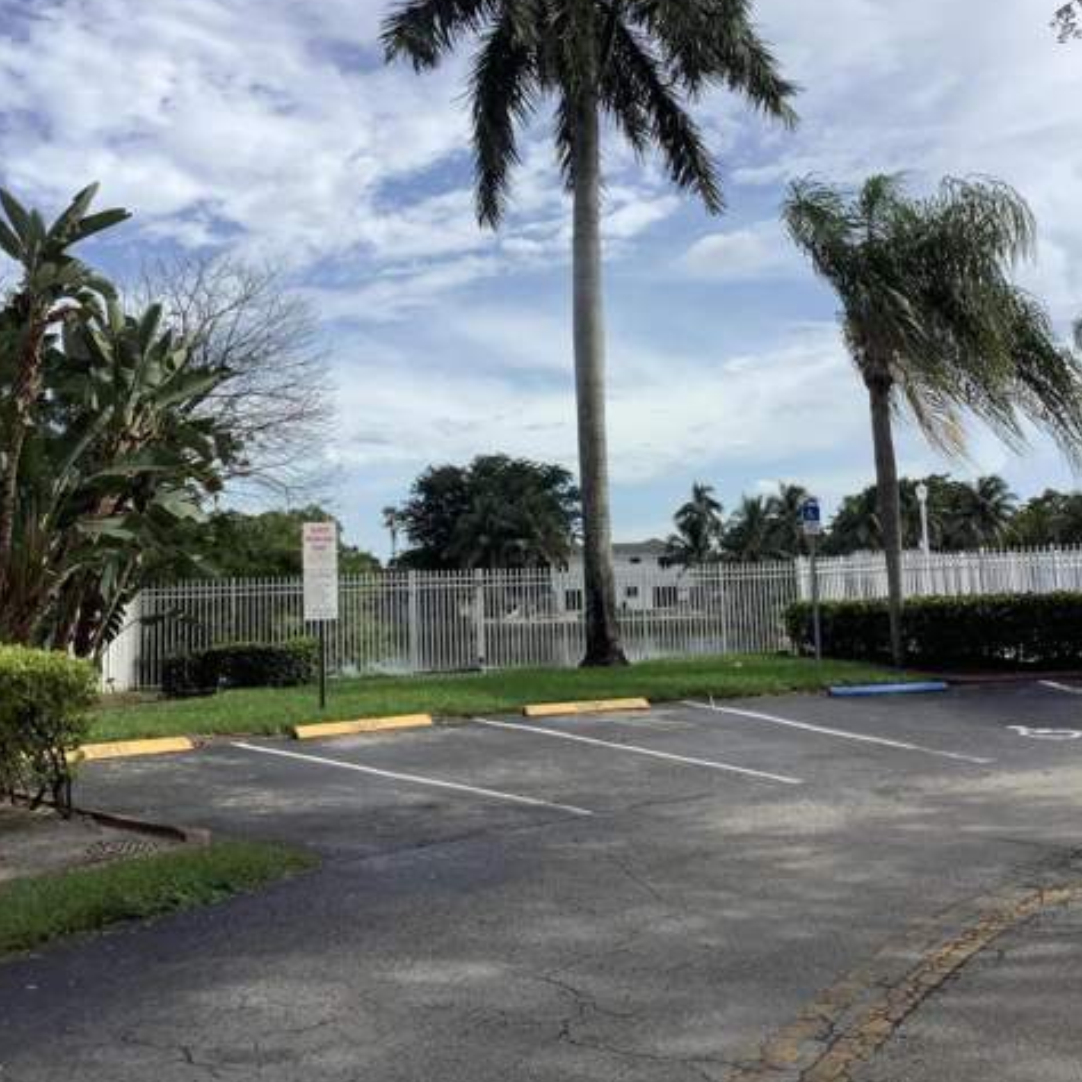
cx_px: 541
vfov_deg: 44.7
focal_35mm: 37
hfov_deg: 44.9
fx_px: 1308
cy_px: 441
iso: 25
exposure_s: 1/1664
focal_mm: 3.3
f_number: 2.4
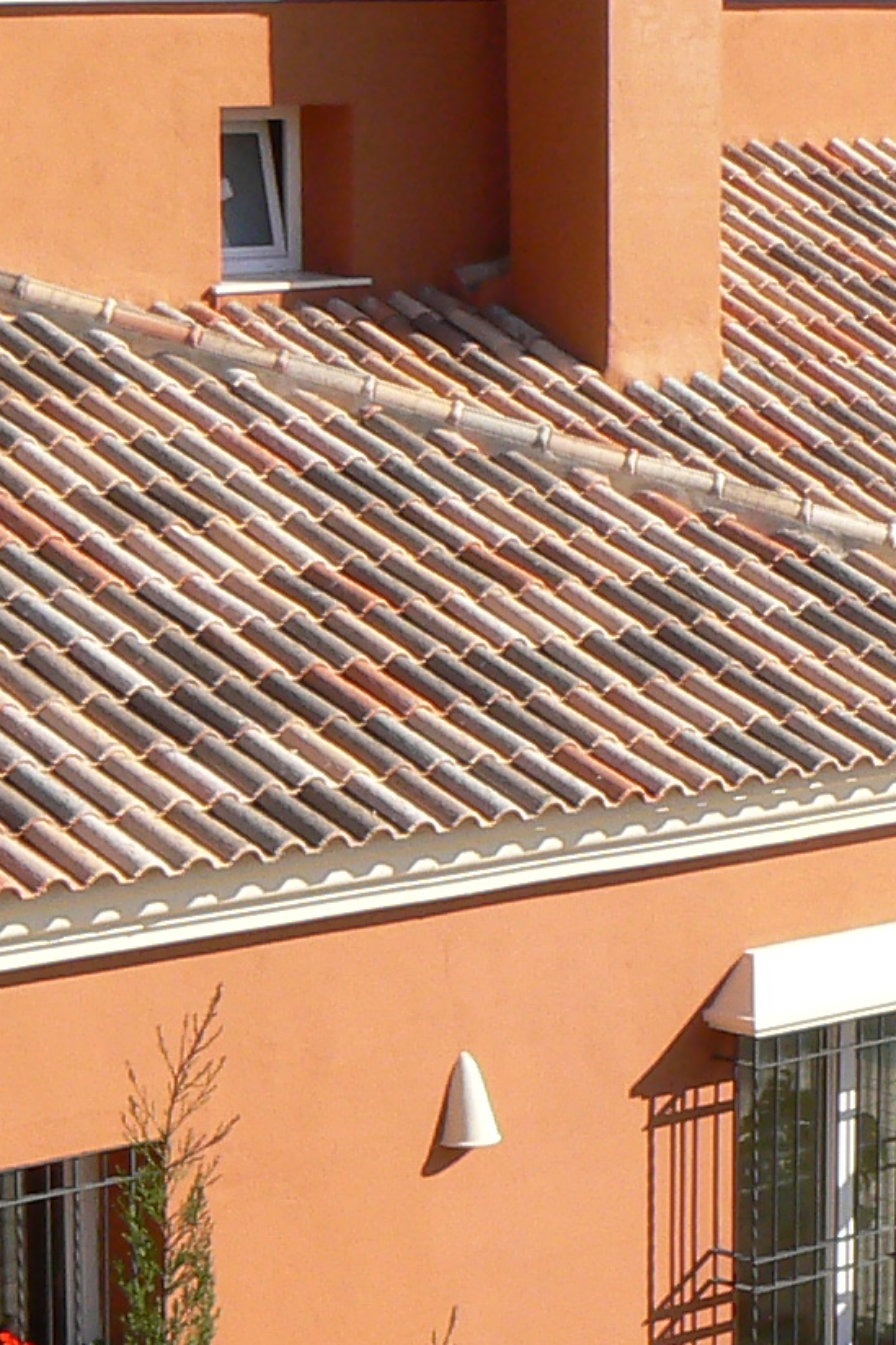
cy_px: 1154
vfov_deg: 15.9
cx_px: 566
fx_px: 4780
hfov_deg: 10.7
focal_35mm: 128
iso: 100
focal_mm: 6
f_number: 6.3
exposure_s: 1/500
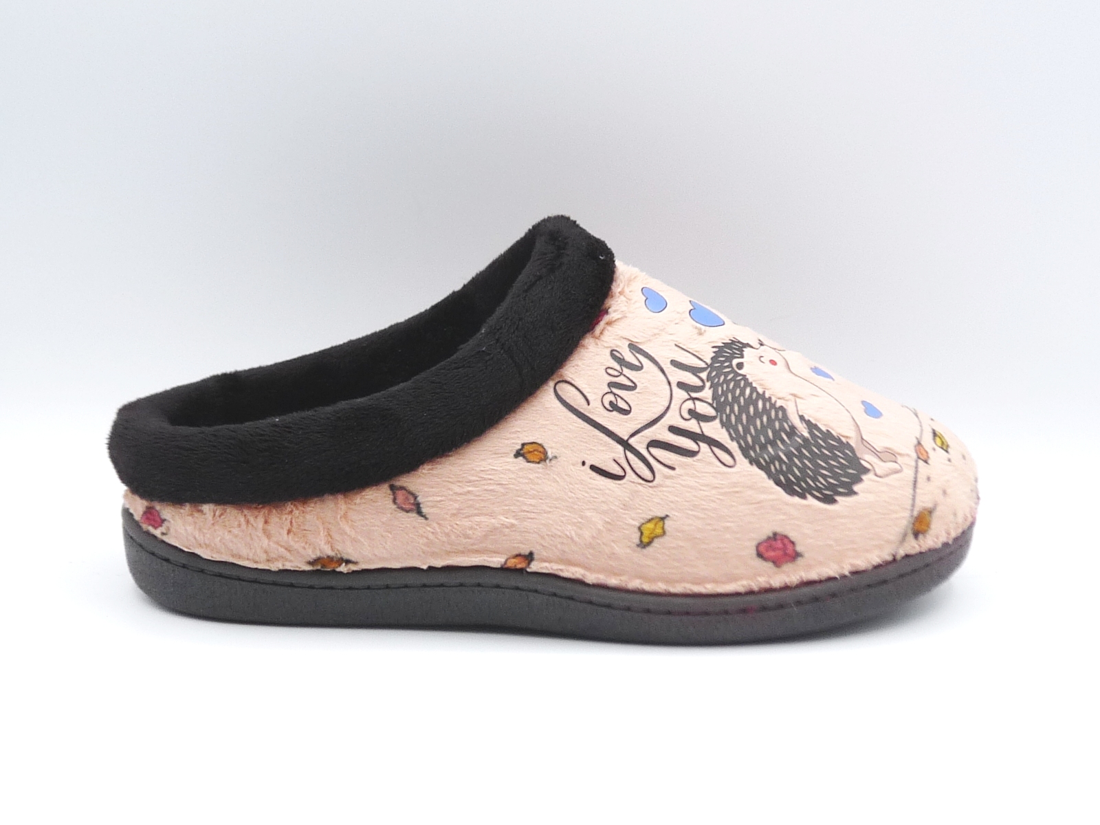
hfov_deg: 36.8
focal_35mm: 52
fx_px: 1652
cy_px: 412
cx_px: 550
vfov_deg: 28.0
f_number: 4
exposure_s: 1/125
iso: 100
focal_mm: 5.2
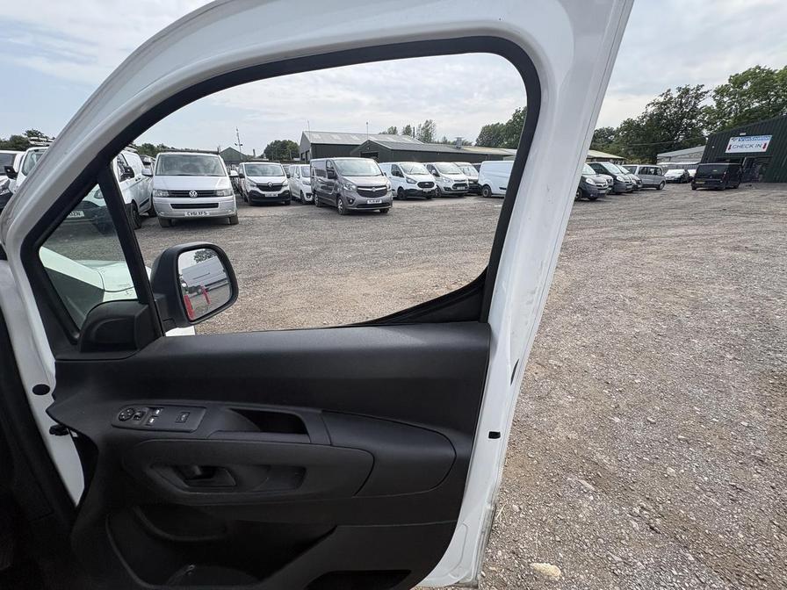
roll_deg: +2.9
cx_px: 394
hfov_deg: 102.1
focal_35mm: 14
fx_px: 318
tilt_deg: -14.4
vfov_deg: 85.7
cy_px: 295
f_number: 2.2
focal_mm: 2.22
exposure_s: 1/910
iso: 40
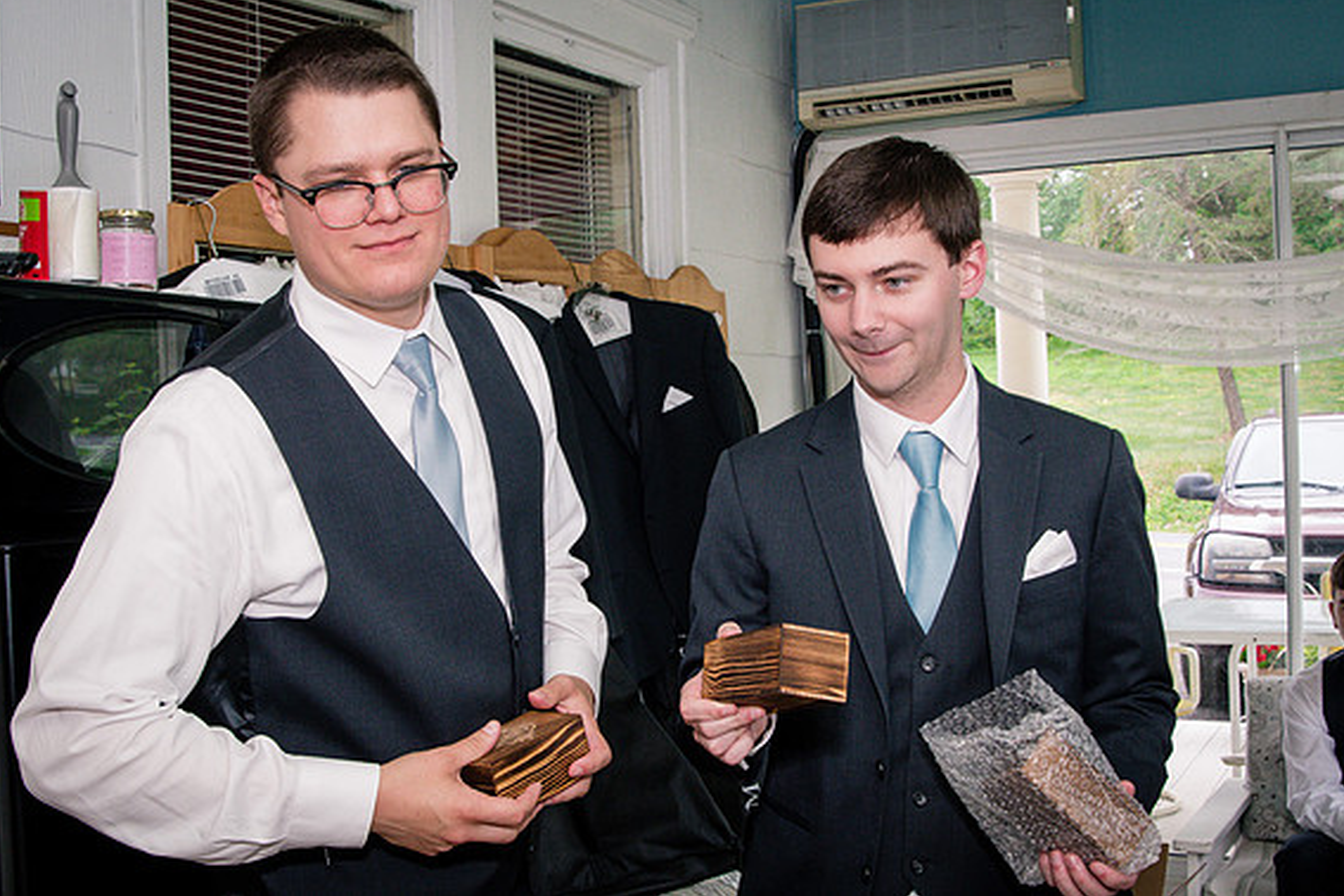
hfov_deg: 45.4
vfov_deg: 31.2
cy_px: 440
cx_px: 671
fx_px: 1605
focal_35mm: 43
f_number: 10
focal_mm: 28
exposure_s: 1/160
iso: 1250
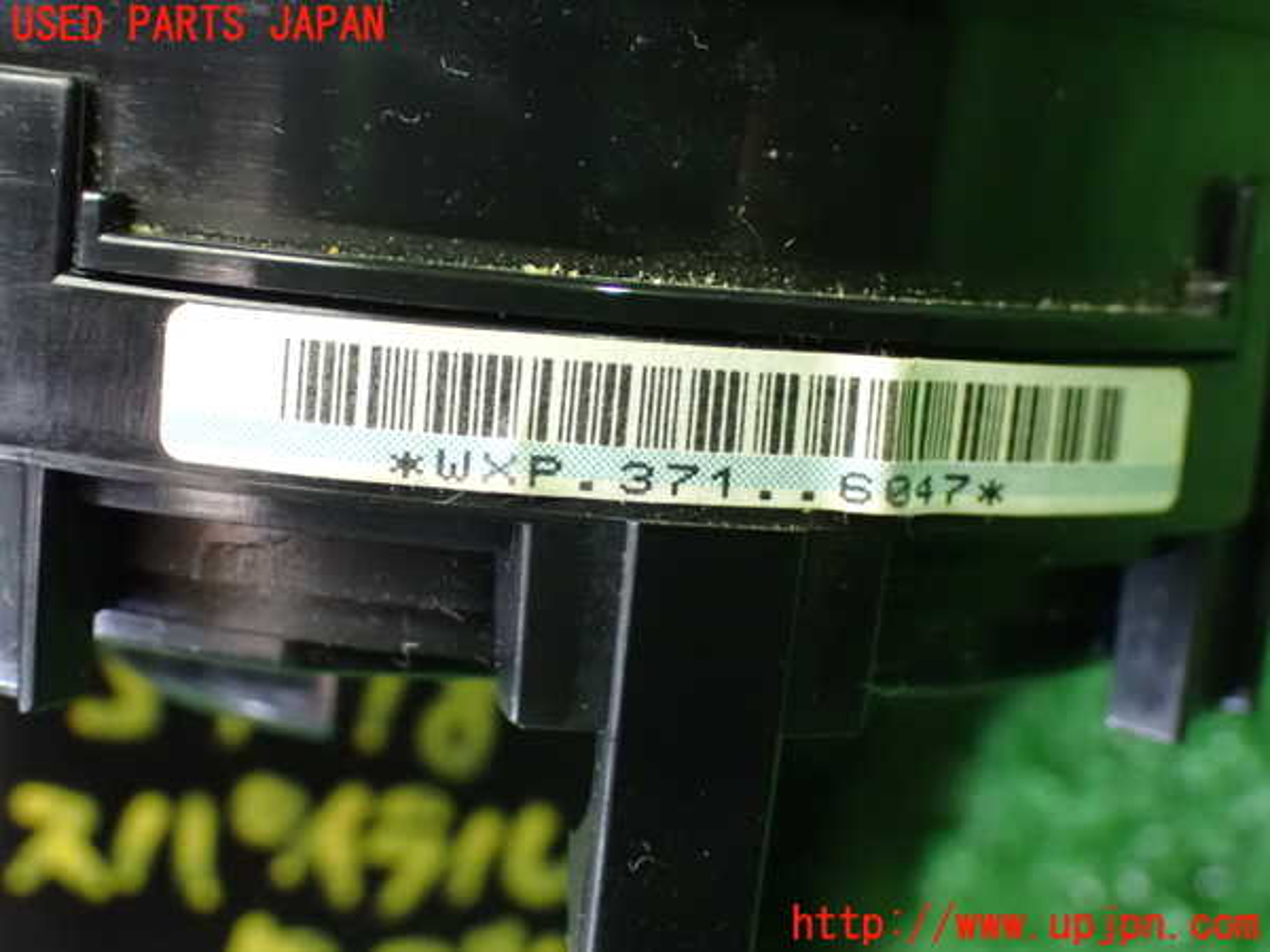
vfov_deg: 21.9
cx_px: 635
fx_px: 2458
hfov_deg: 29.0
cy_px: 476
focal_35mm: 67
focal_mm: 11.88
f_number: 3.8
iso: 1600
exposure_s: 1/50
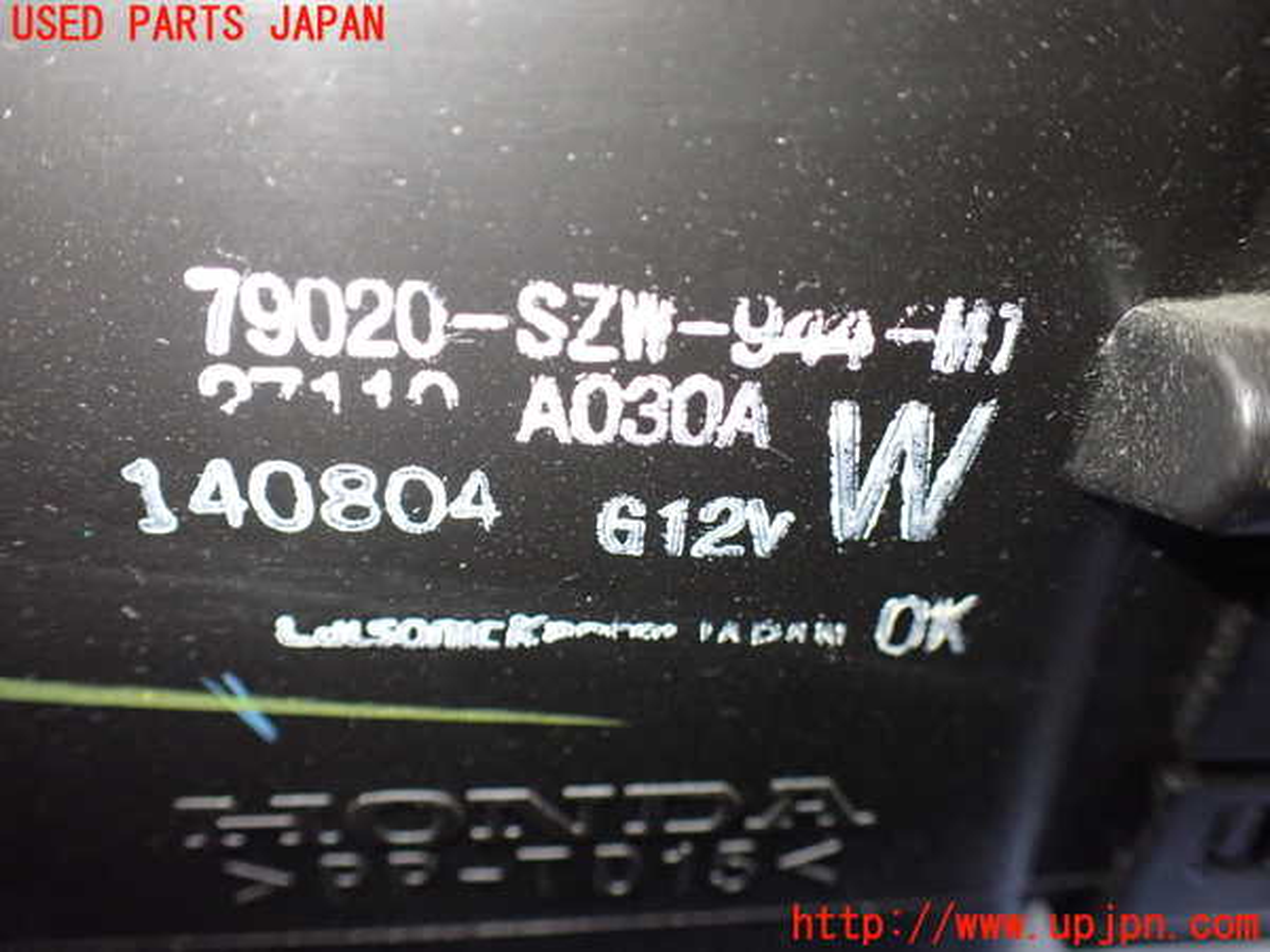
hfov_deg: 60.0
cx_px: 635
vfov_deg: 46.8
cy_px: 476
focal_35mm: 30
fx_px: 1101
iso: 800
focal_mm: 5.4
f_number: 2.3
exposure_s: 1/80
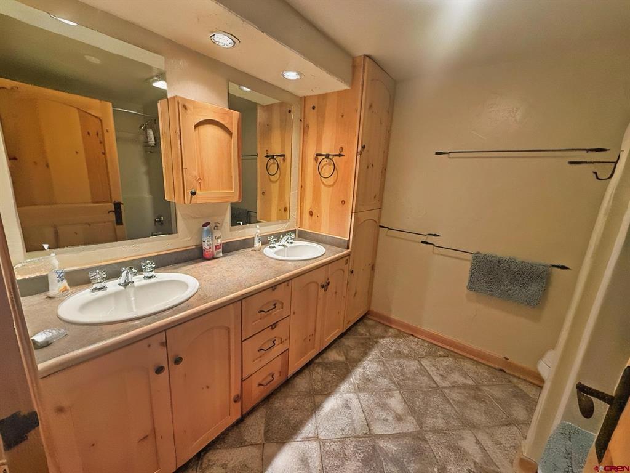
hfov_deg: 102.1
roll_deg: -2.2
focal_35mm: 14
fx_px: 255
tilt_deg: -12.6
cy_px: 236
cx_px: 315
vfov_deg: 85.7
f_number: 2.2
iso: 400
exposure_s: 1/120
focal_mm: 2.22
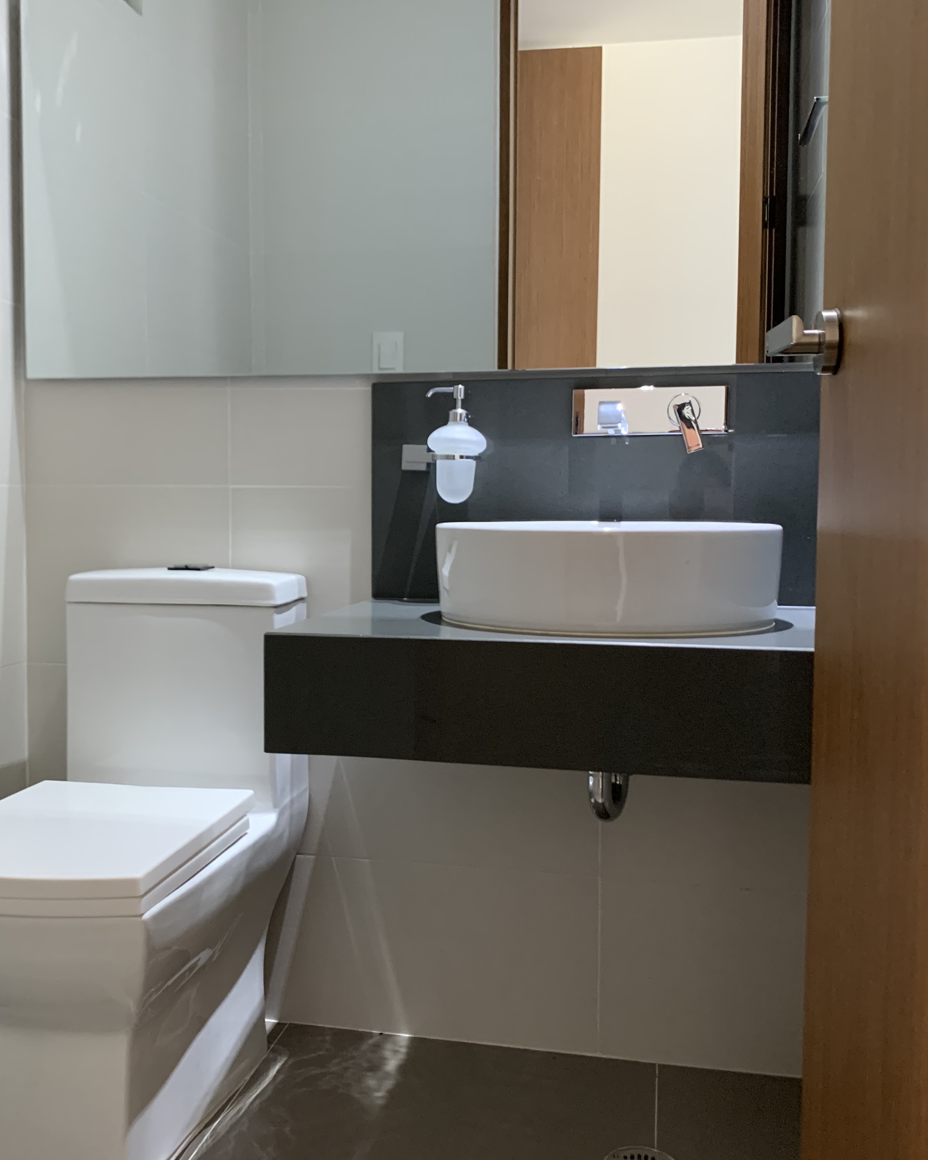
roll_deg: -0.4
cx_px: 390
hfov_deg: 43.2
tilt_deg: -4.1
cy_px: 580
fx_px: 1167
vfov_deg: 52.8
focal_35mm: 34
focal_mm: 4.25
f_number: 1.8
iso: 400
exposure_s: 1/49
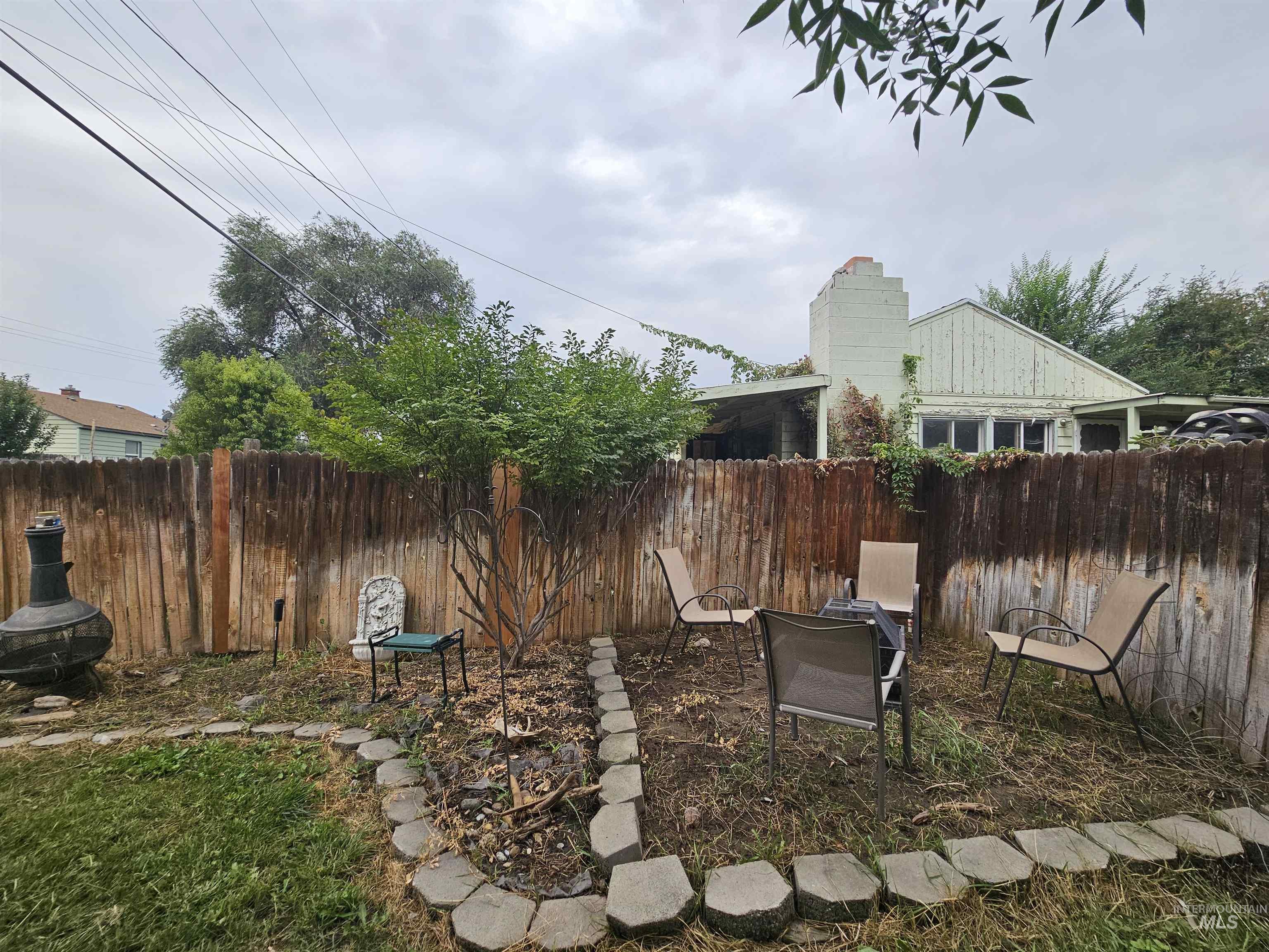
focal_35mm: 13
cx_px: 634
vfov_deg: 89.9
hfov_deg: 106.2
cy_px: 476
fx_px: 477
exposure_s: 1/796
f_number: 2.2
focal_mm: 2.2
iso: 50
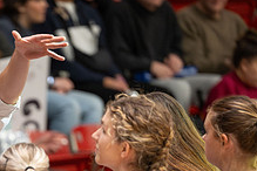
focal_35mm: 530
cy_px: 210
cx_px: -27
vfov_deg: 2.6
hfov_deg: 3.9
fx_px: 3783
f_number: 2.8
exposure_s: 1/200
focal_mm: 200
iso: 4000
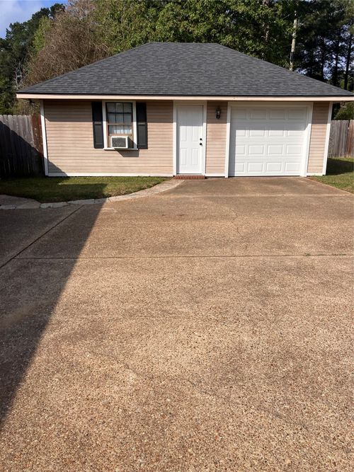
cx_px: 177
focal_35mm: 28
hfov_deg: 49.7
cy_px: 236
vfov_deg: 63.5
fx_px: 382
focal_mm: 3.99
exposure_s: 1/2857
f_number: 1.8
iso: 32
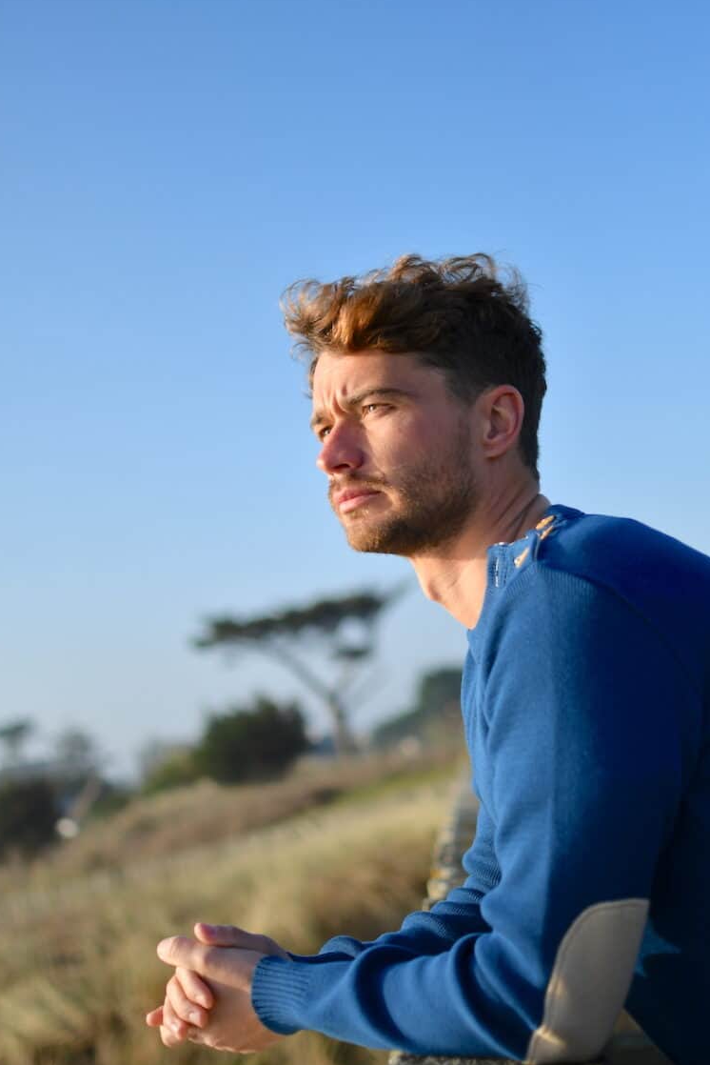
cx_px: 350
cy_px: 536
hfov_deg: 25.5
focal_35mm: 53
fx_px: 1567
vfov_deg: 37.5
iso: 160
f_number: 1.8
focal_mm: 35
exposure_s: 1/8000
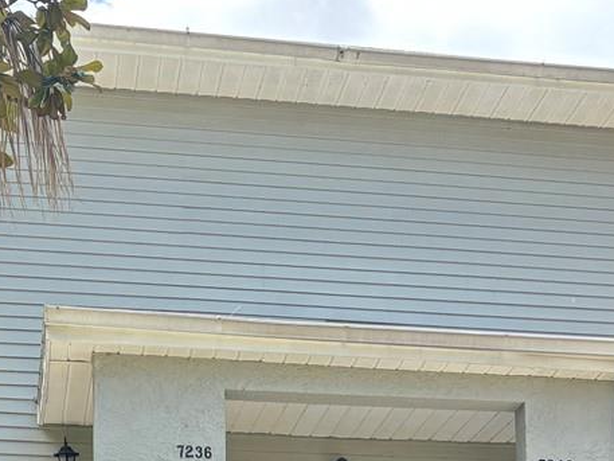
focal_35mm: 91
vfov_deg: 14.7
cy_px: 754
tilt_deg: +4.8
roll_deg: +1.6
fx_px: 1615
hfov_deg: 21.5
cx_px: 329
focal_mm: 5.96
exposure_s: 1/433
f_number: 1.6
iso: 50
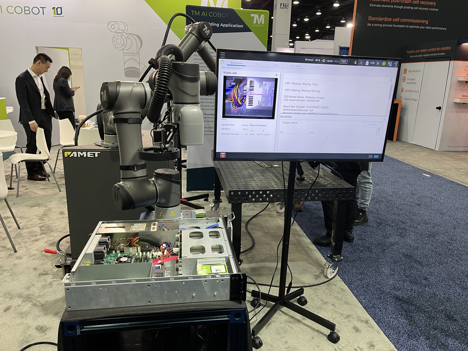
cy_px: 176
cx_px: 234
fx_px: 352
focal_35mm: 26
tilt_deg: -14.7
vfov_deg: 53.1
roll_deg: -1.6
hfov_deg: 67.3
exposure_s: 1/60
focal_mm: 5.1
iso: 80
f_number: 1.6
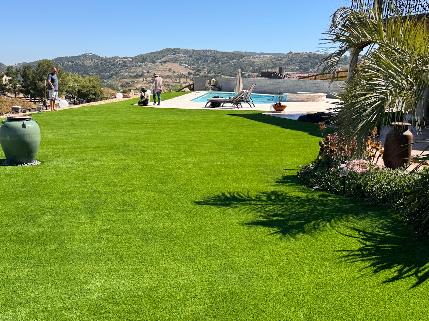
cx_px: 167
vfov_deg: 38.4
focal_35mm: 37
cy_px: 201
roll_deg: -3.3
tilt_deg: -17.0
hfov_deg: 49.8
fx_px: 459
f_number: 1.78
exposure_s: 1/2506
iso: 80
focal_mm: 6.76
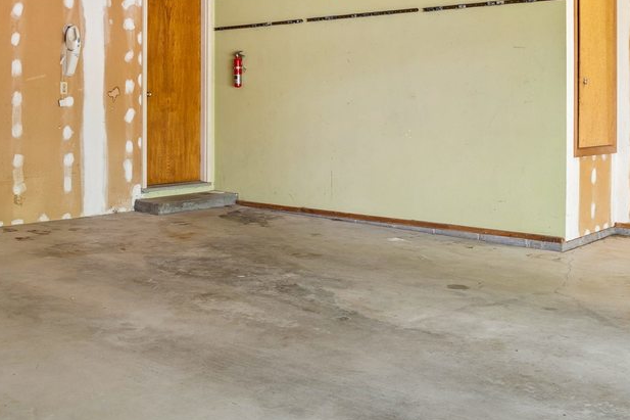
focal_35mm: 42
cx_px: 250
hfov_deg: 46.1
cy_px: 150
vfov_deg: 31.7
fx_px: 735
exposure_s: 1/10
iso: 125
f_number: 4
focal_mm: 16
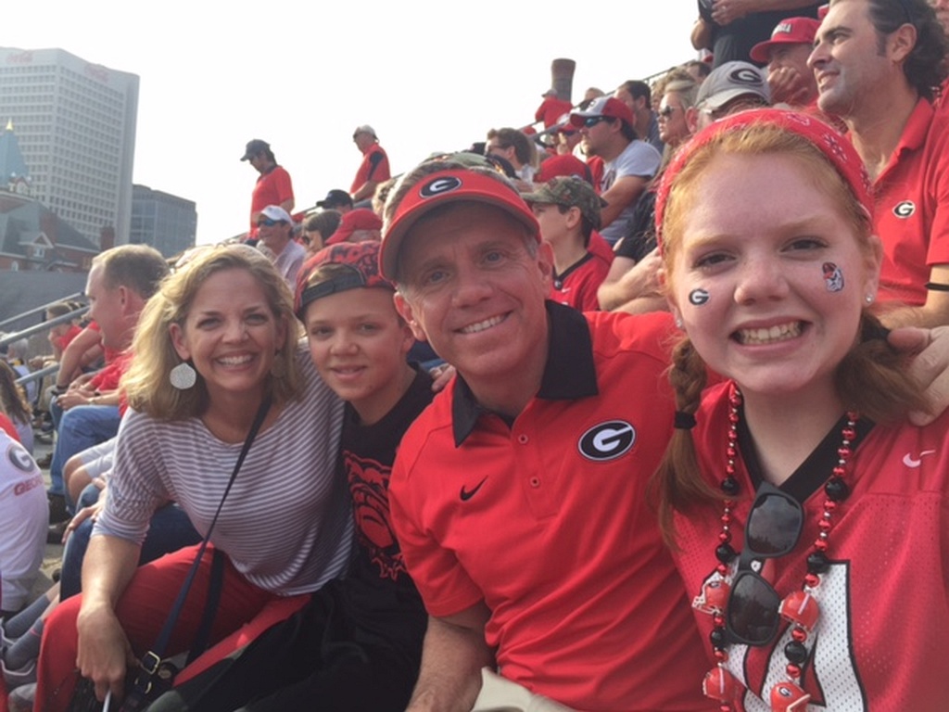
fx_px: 795
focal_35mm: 29
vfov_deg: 48.2
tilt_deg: +0.9
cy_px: 356
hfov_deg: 61.7
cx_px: 474
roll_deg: -5.4
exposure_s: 1/648
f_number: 2.2
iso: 32
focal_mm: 4.15
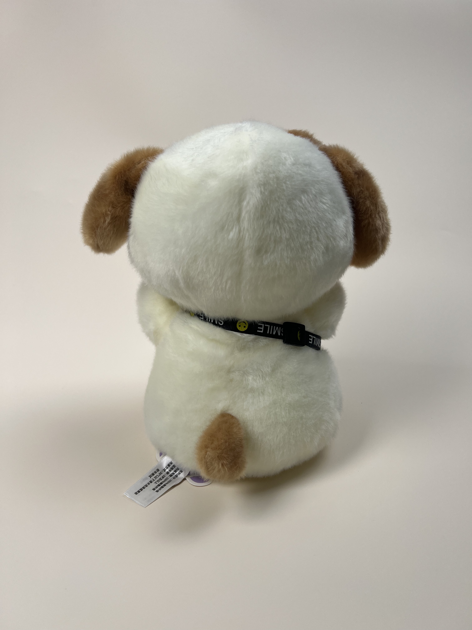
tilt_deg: -20.0
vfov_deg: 67.3
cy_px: 315
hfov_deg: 53.1
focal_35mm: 26
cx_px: 236
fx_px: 473
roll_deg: +1.6
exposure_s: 1/1361
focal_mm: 5.7
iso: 64
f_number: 1.5
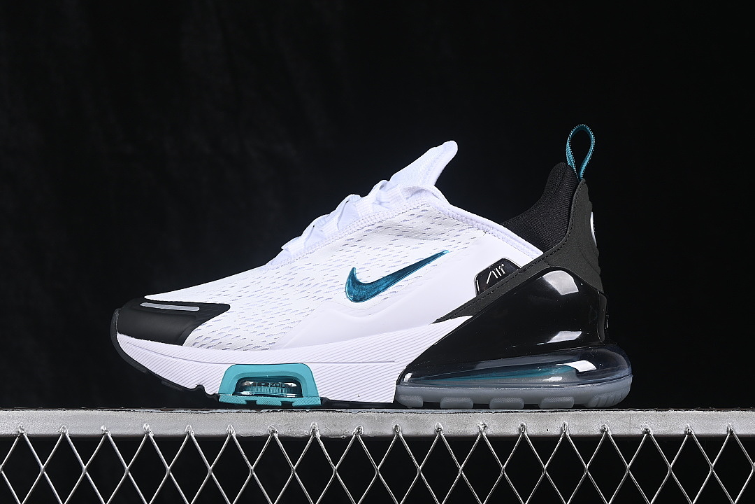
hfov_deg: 27.0
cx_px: 378
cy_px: 252
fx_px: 1573
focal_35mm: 75
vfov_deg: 18.2
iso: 160
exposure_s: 1/80
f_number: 7.1
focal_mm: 50
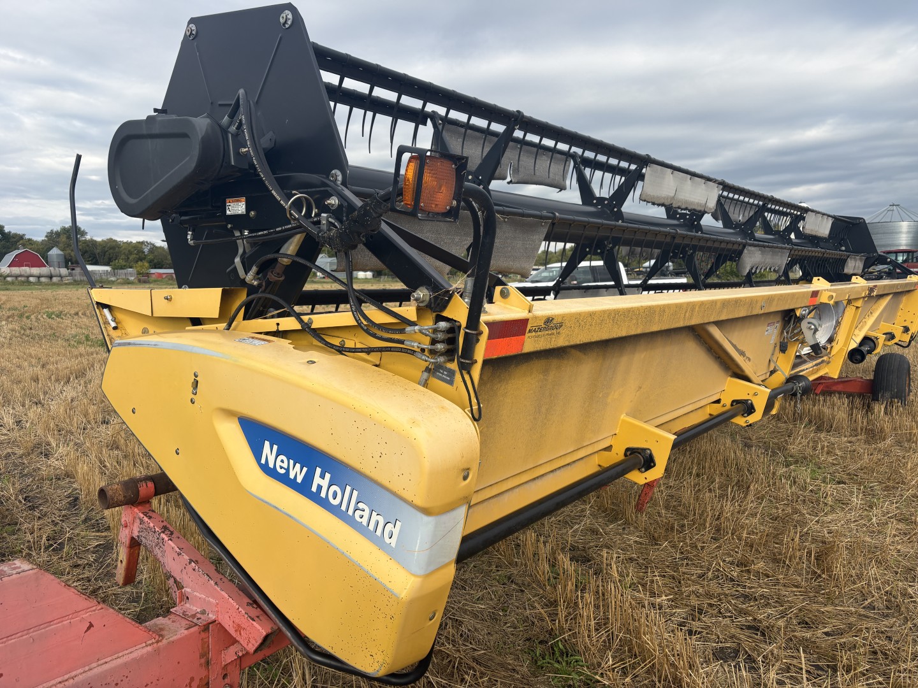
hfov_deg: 67.3
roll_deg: +1.1
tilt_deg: -5.7
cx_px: 459
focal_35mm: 26
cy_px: 344
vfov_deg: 53.1
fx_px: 690
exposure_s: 1/2141
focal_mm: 5.96
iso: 50
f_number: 1.6
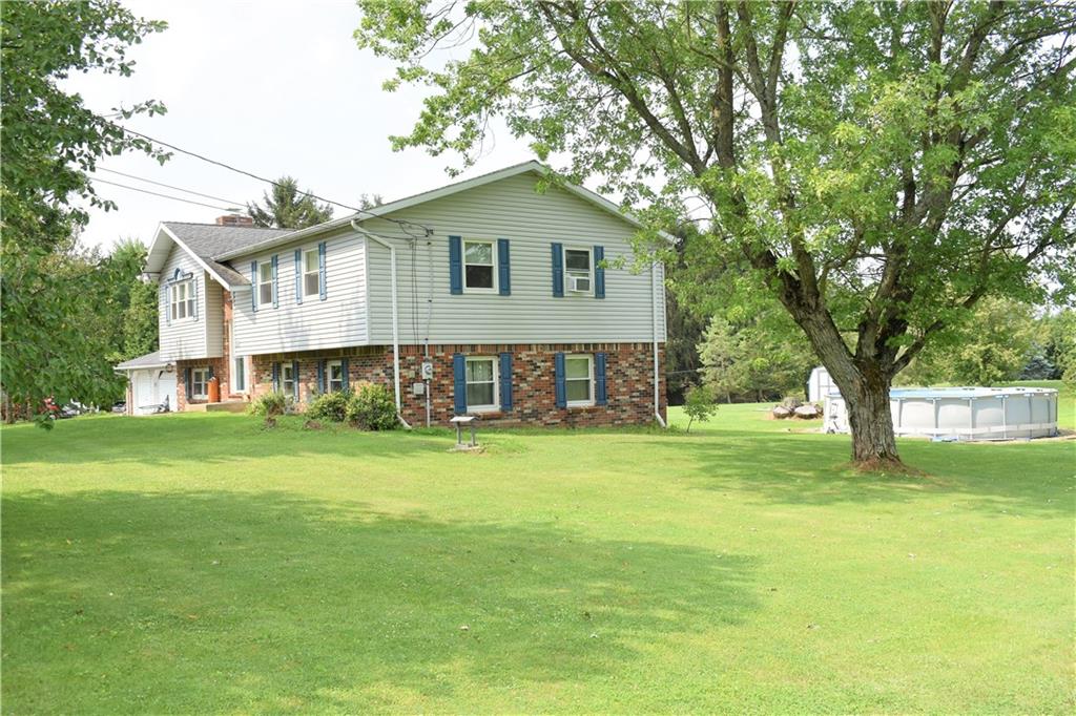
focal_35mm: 34
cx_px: 538
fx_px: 1031
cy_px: 358
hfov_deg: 55.1
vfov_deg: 38.3
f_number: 8
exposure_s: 1/250
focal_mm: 23
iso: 110
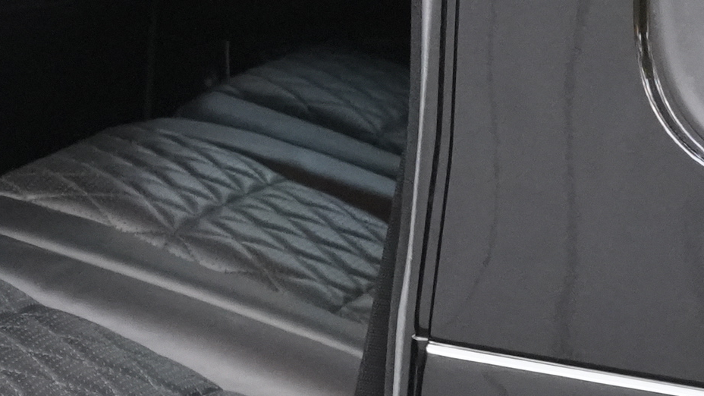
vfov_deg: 6.8
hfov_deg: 11.5
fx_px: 3323
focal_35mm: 178
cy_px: 279
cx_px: -416
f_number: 8
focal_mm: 30
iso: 5000
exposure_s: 1/40
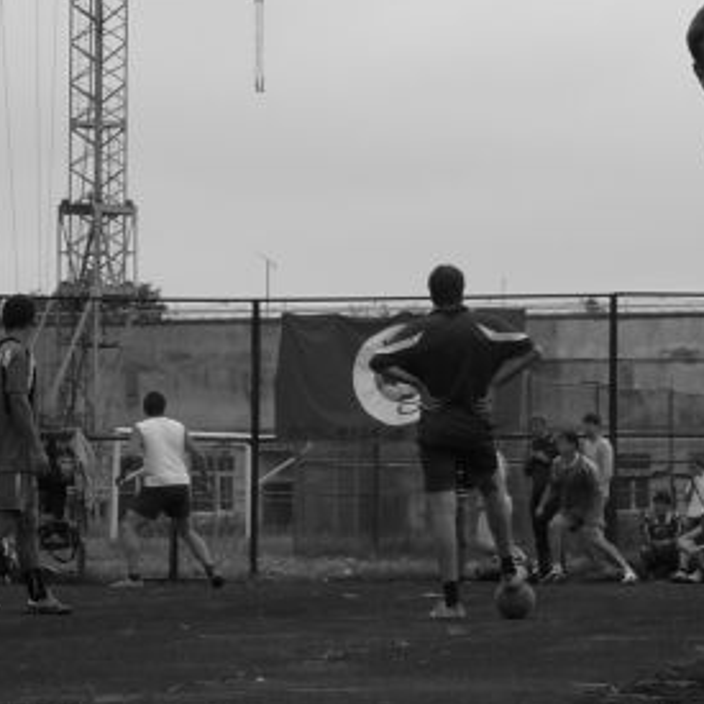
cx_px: 425
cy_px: 216
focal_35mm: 238
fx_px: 5476
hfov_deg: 7.4
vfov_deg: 7.4
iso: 100
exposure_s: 1/250
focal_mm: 16.3
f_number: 4.5
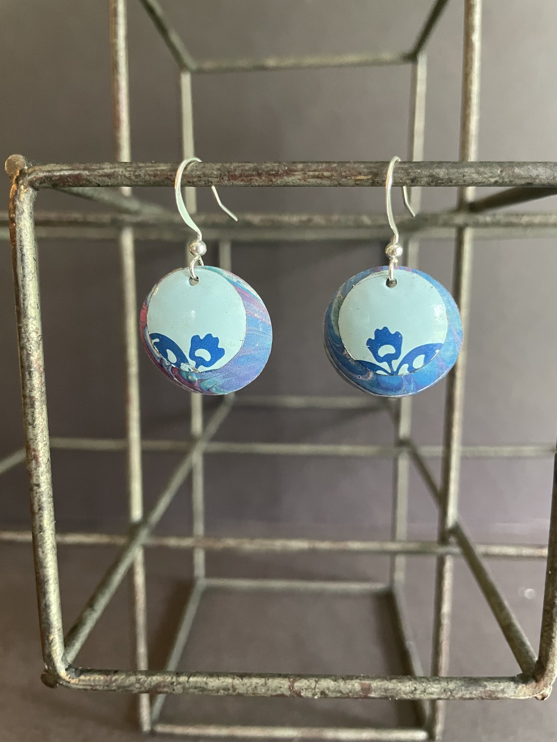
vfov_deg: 67.3
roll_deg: -0.1
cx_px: 278
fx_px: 558
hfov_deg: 53.1
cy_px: 371
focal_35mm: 26
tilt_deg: -10.5
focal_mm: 4.2
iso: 500
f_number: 1.6
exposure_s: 1/60
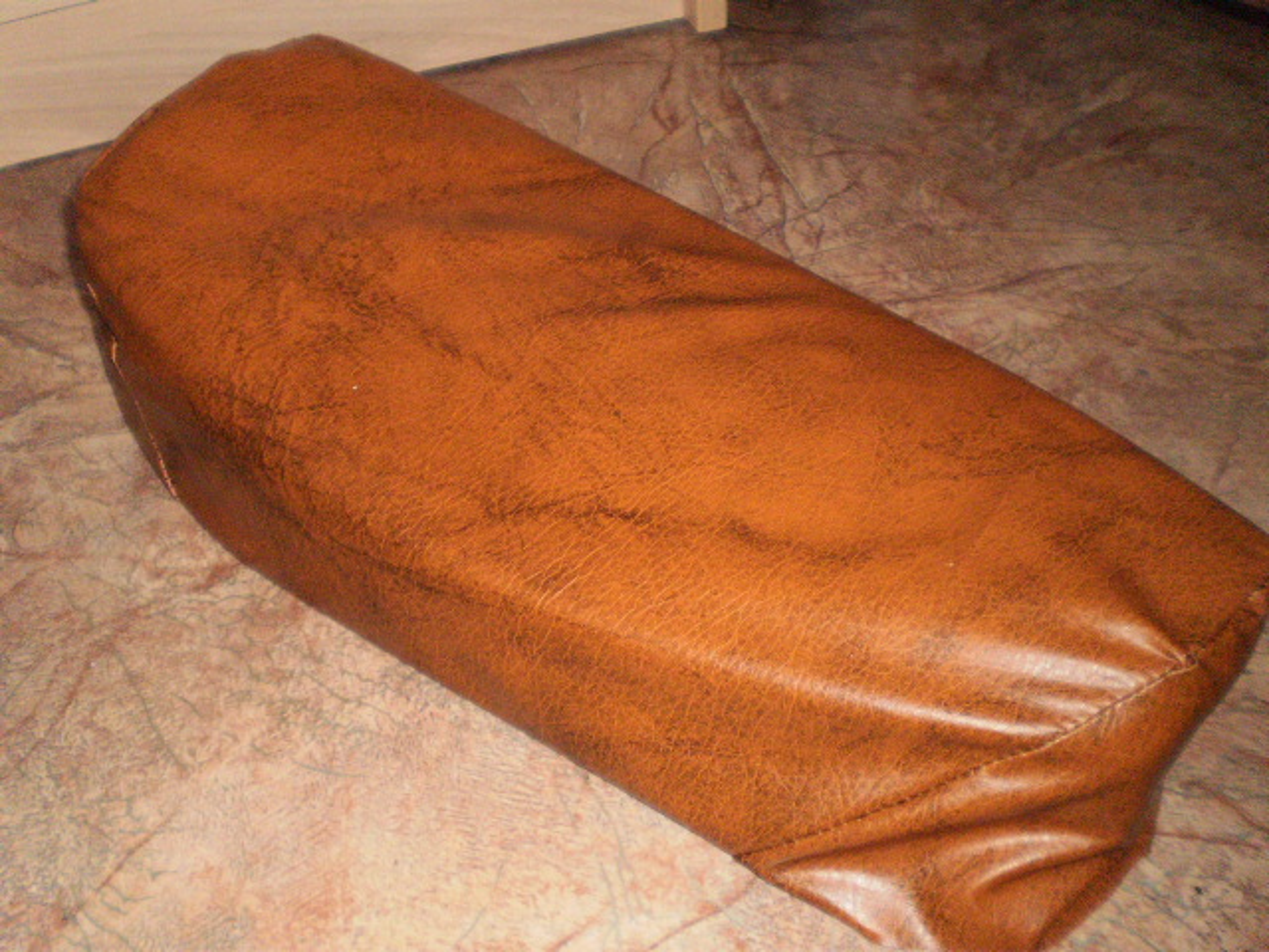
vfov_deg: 39.7
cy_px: 476
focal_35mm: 36
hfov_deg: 51.4
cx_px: 634
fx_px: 1320
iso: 400
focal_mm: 6.3
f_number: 3.1
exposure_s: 1/250
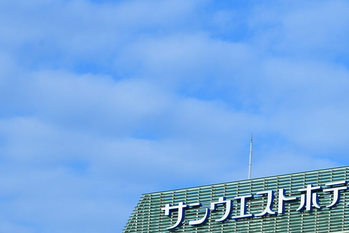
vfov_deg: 5.2
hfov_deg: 7.8
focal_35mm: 264
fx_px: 2559
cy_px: 230
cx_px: 358
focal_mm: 95
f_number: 13
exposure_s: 1/200
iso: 100
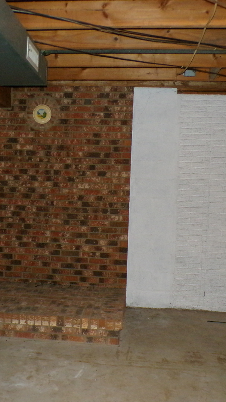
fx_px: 373
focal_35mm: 35
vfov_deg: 56.6
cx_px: 101
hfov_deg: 33.7
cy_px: 201
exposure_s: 1/60
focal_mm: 4.3
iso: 800
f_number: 3
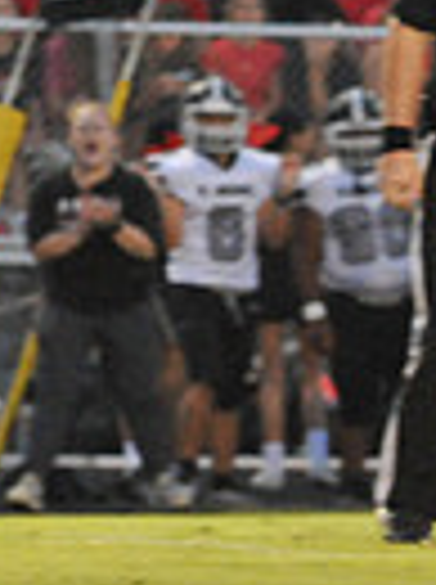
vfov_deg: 2.3
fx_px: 14457
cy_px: 338
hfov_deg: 1.7
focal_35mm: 858
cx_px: 1056
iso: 6400
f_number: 5.6
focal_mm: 200
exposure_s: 1/200
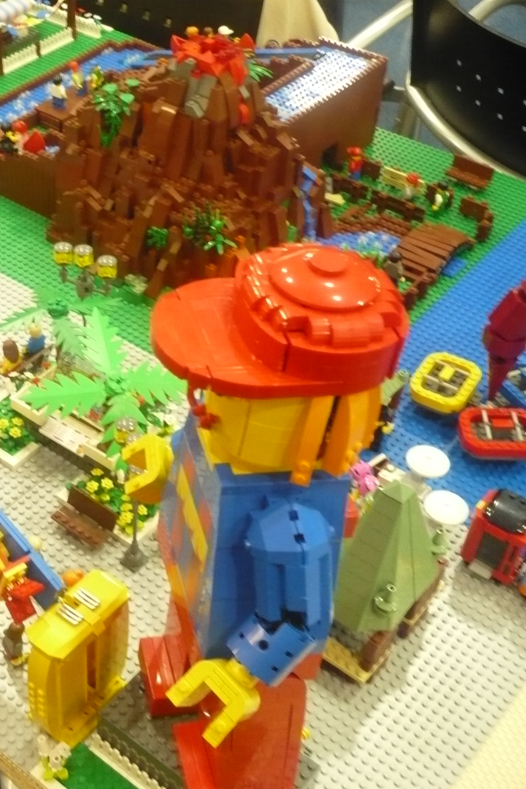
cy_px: 398
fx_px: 1074
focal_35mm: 49
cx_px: 11
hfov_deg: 26.2
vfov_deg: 40.3
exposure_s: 1/8
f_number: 2.8
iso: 400
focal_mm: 5.8
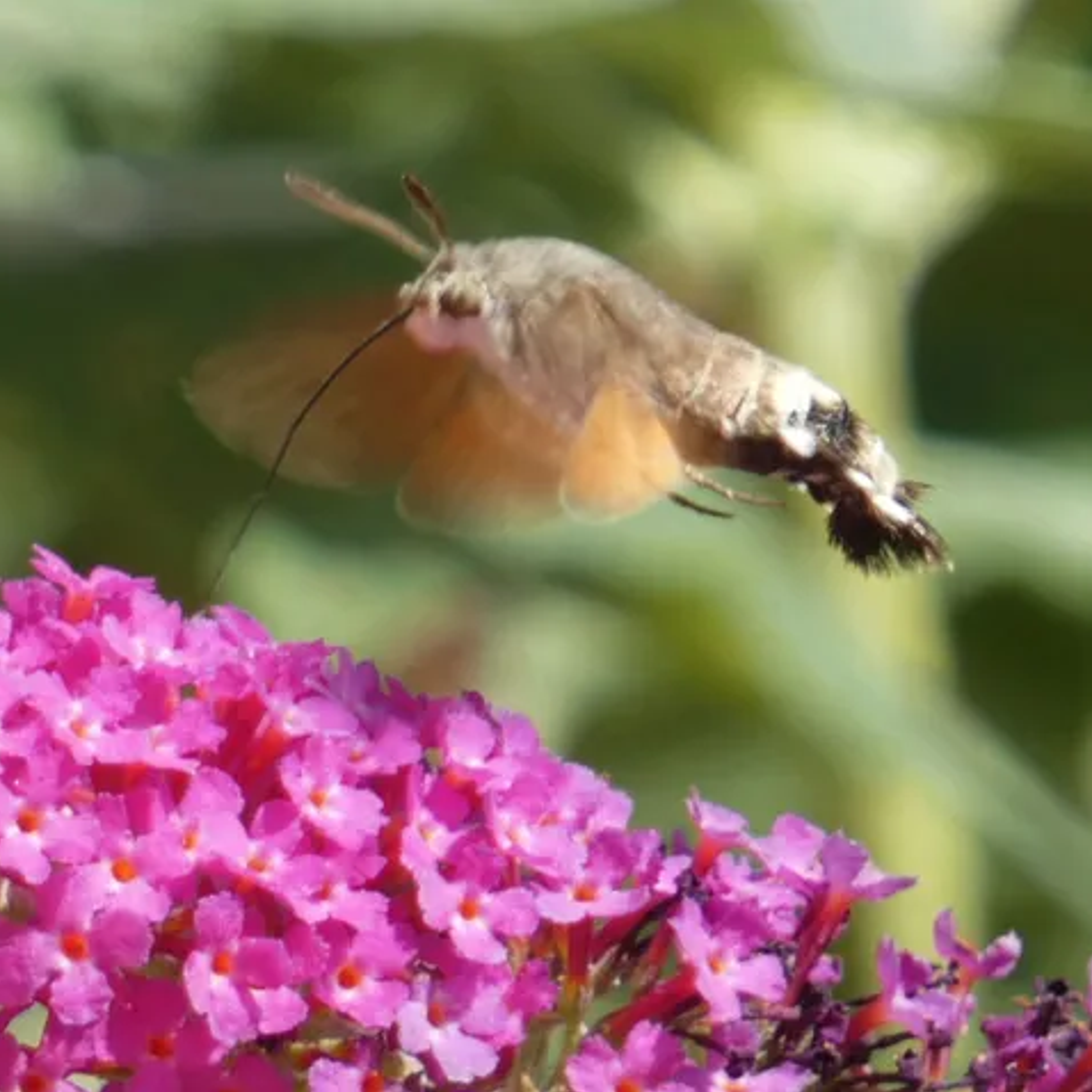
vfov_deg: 1.5
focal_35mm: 1156
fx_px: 41258
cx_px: 475
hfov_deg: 1.5
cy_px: 546
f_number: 5.6
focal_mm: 174.8
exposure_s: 1/250
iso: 80
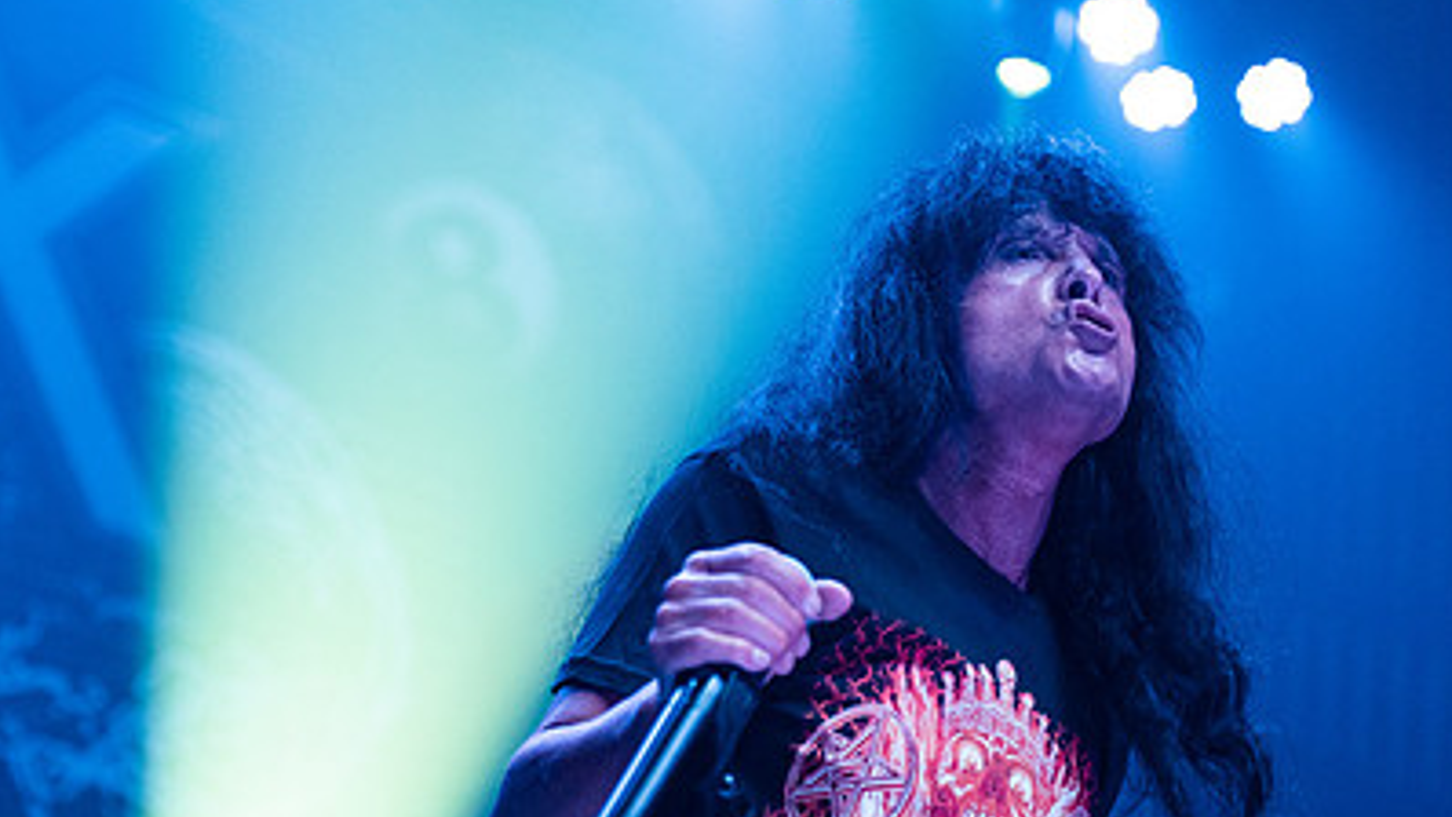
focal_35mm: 107
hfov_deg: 20.0
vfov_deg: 11.3
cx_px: 576
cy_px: 534
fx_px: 4120
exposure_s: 1/640
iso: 2500
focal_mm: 70
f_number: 3.2
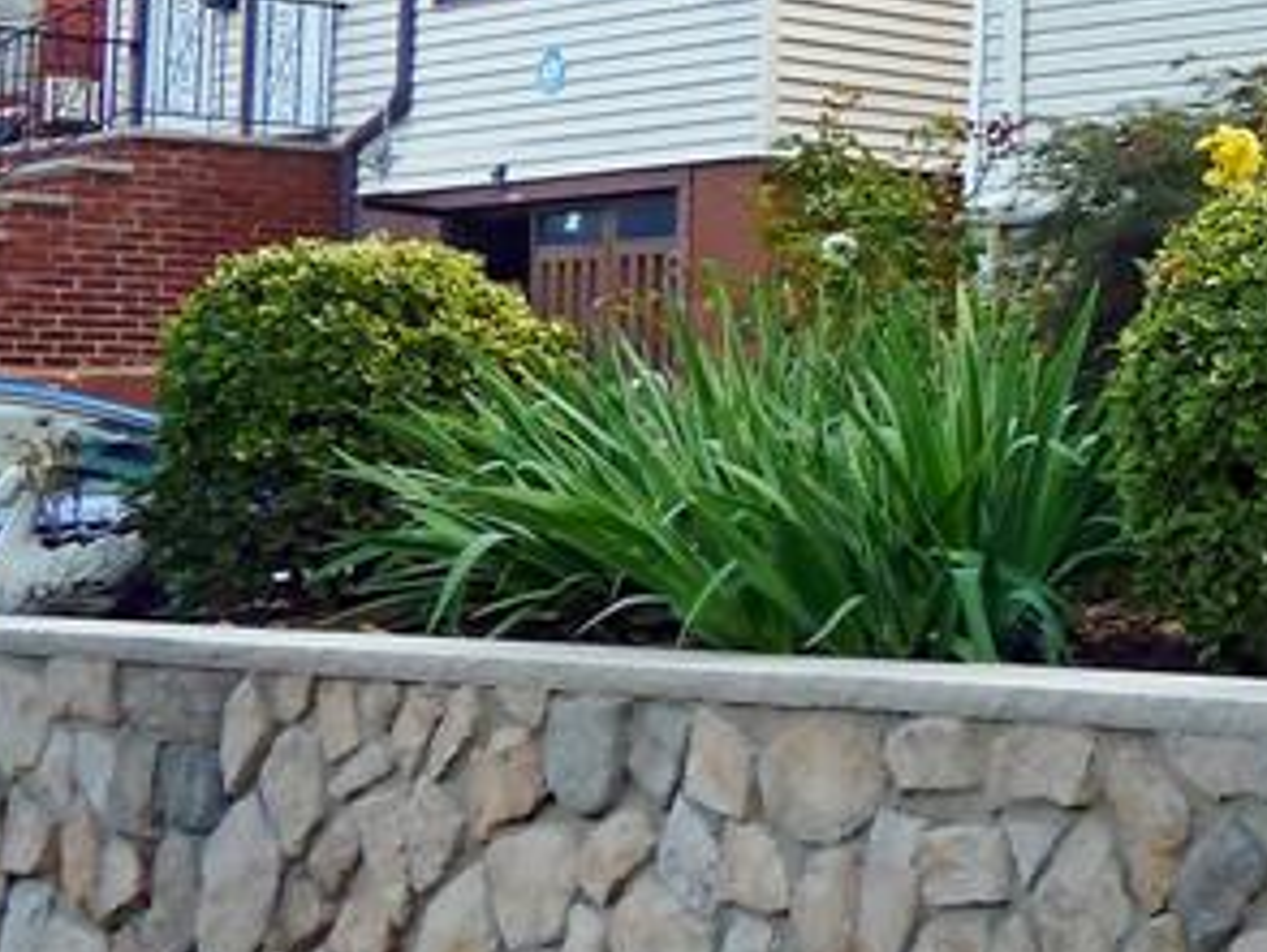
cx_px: 2150
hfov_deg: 18.5
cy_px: 289
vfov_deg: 16.9
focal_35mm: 87
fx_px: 3187
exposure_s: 1/80
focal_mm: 4.1
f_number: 3.3
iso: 80
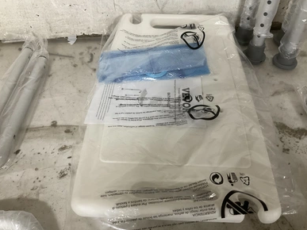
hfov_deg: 60.0
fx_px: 266
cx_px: 158
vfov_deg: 46.8
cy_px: 117
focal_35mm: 30
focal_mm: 3
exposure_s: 1/60
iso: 250
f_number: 1.8
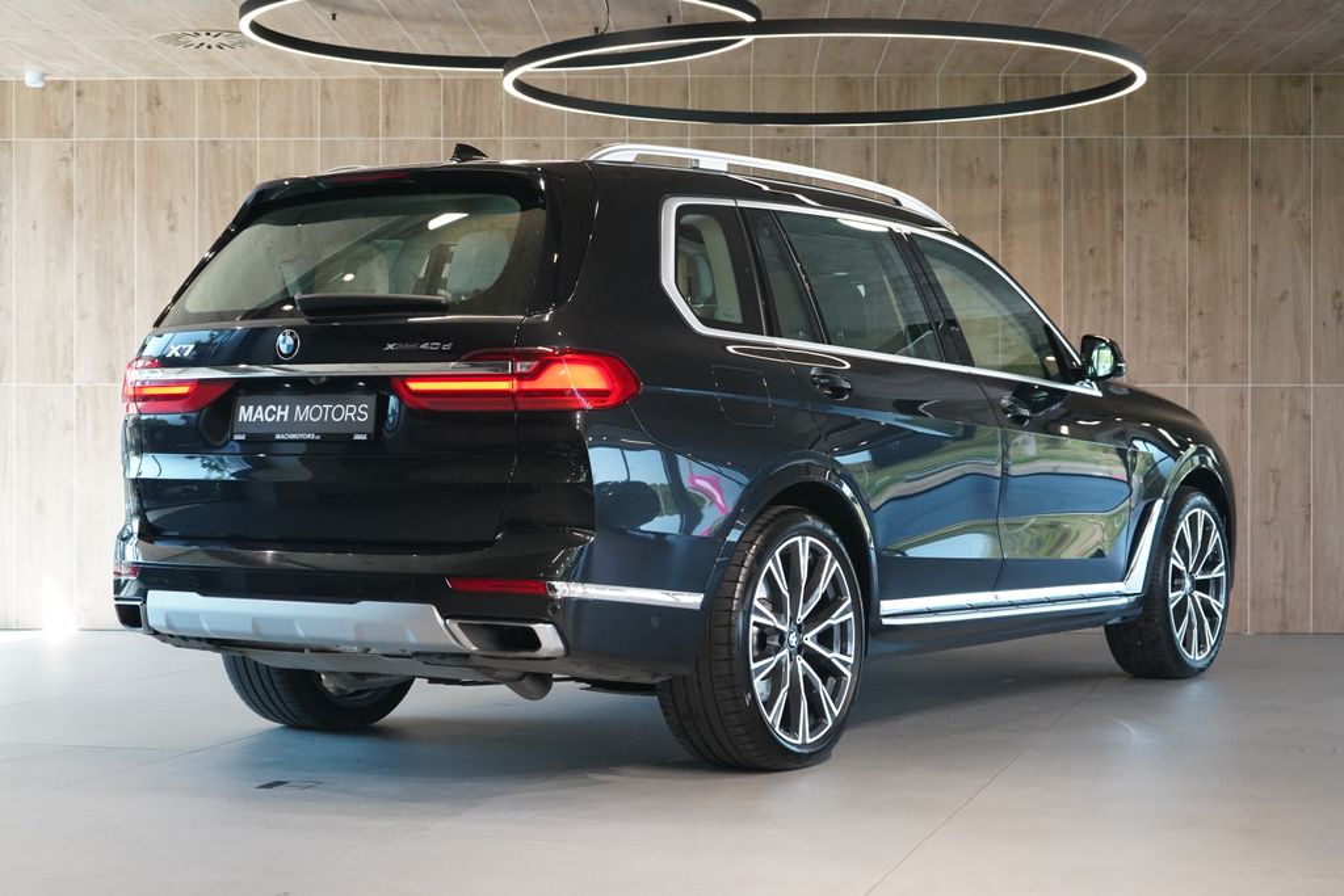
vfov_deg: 21.9
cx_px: 672
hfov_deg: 32.4
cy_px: 448
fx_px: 2315
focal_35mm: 62
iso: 5000
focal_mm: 62
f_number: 5.6
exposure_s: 1/160
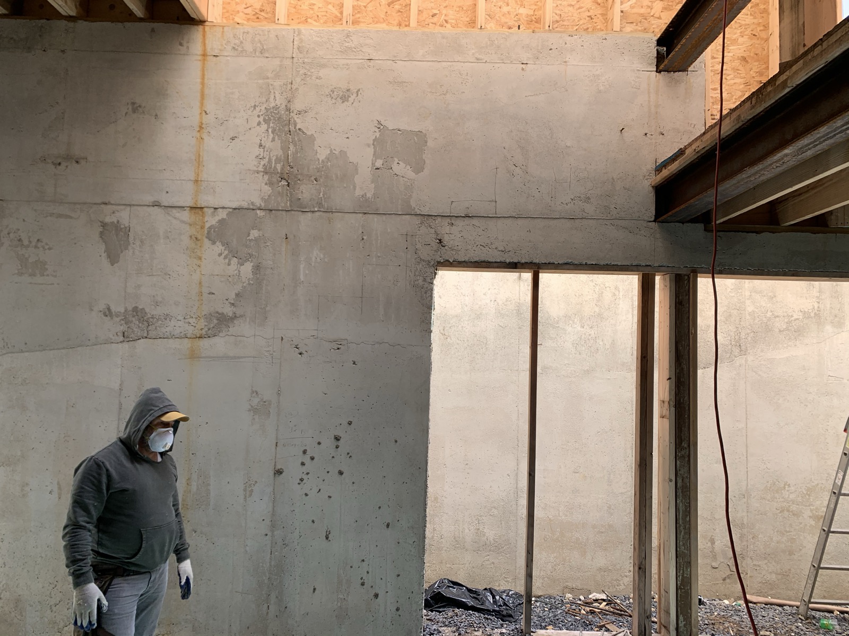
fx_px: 638
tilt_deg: +2.5
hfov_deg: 67.3
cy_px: 318
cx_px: 424
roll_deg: -1.2
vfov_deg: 53.1
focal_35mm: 26
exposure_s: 1/249
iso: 25
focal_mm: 4.25
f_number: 1.8
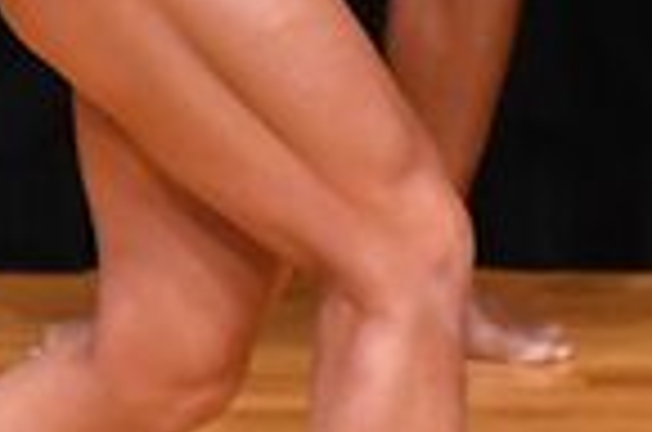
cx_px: 884
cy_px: -243
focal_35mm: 1689
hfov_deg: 1.2
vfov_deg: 0.8
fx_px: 30523
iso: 4000
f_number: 5.6
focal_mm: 210
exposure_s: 1/400
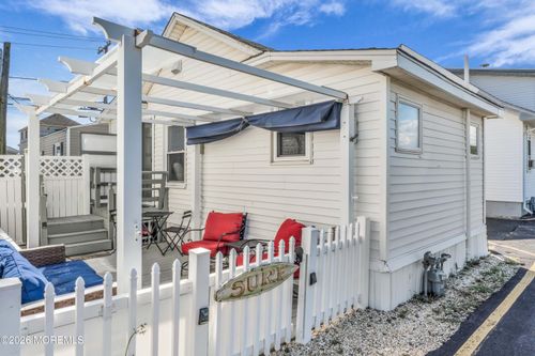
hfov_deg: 79.1
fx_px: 324
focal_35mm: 22
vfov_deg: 57.6
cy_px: 178
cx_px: 268
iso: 100
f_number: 22
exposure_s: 1/40
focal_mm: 21.8
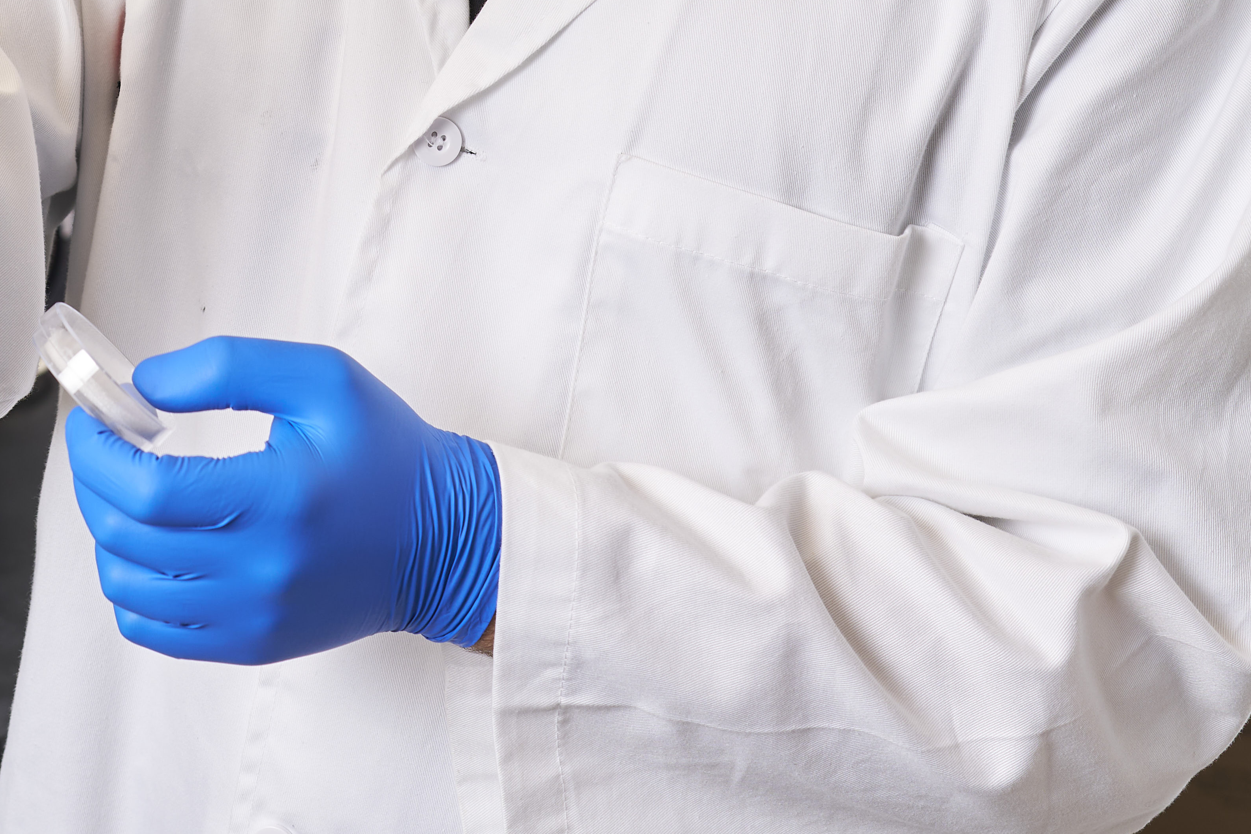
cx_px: 31
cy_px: -268
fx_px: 3648
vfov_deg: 12.6
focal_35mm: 105
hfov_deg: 19.0
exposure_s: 1/125
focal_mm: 35
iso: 100
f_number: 4
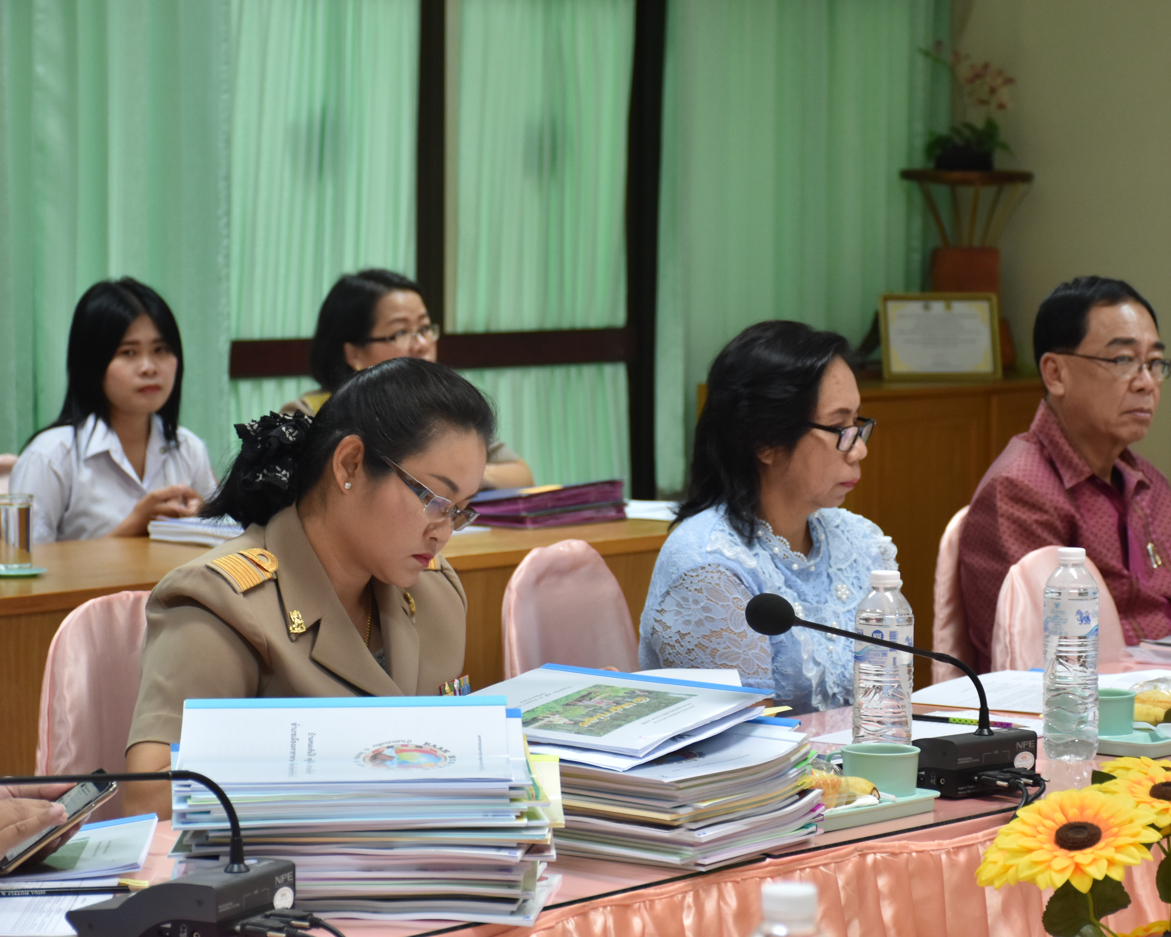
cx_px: 683
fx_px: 3535
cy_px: 466
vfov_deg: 15.1
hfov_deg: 18.8
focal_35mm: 102
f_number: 5
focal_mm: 60
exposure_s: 1/60
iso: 800
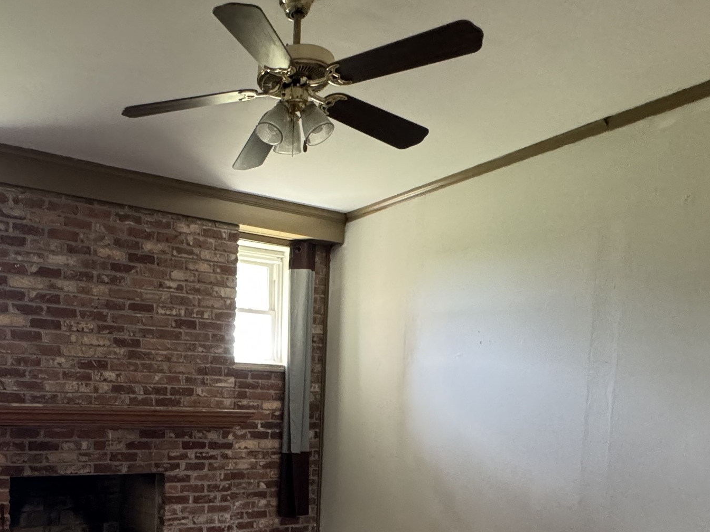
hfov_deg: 53.1
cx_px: 143
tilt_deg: -6.3
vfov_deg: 41.1
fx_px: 656
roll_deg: -2.0
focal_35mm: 32
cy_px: 467
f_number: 2.2
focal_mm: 2.22
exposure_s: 1/60
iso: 800
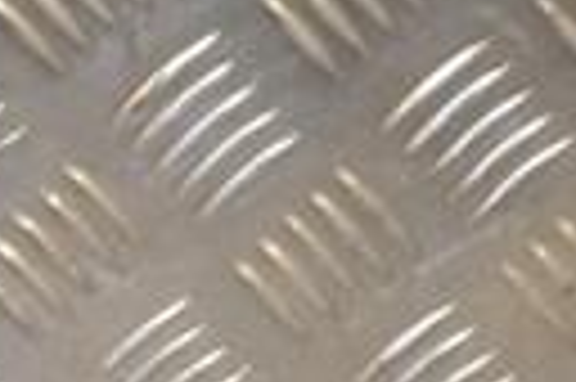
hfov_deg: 6.5
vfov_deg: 4.4
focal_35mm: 309
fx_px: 4938
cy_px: 575
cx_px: -590
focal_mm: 44
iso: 400
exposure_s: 1/80
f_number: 5.3
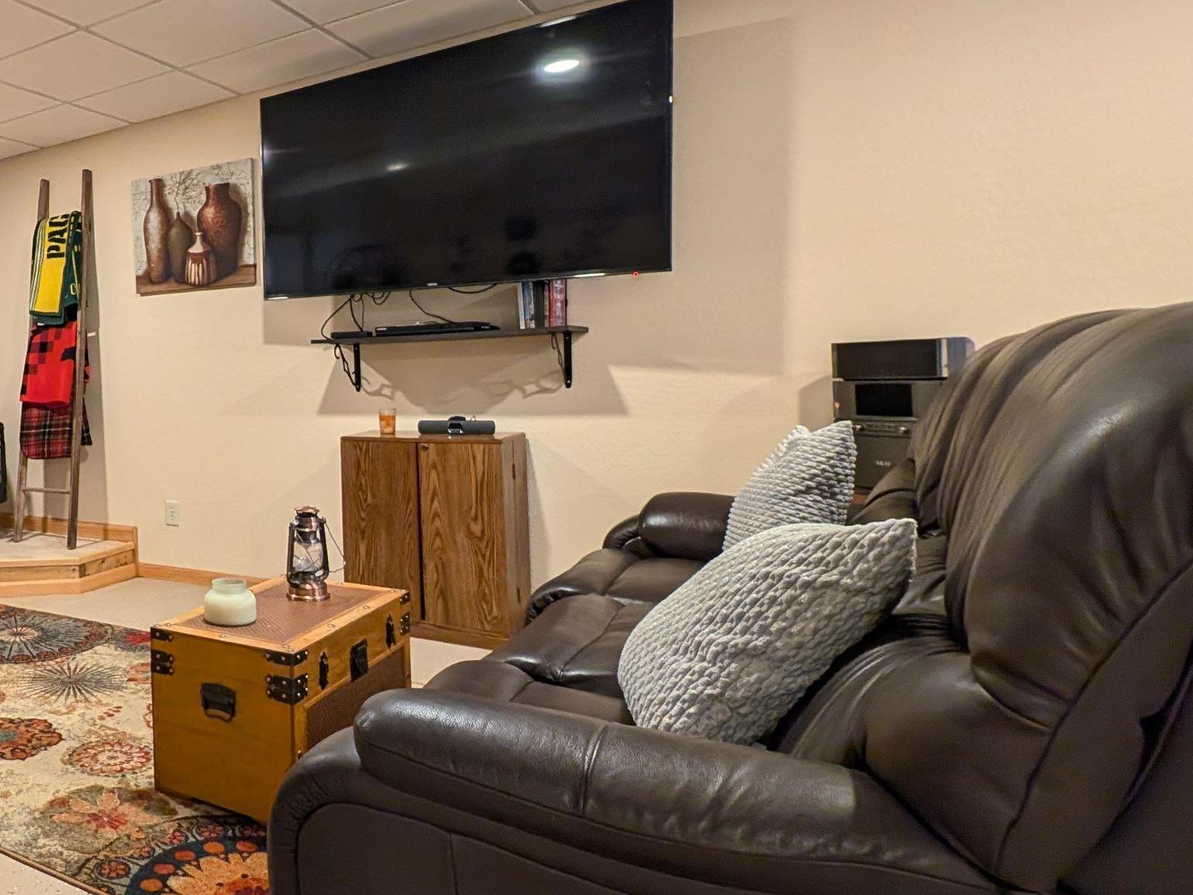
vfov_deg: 56.7
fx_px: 827
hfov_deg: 58.4
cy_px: 399
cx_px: 69
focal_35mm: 24
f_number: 1.95
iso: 177
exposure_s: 1/60
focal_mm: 2.23
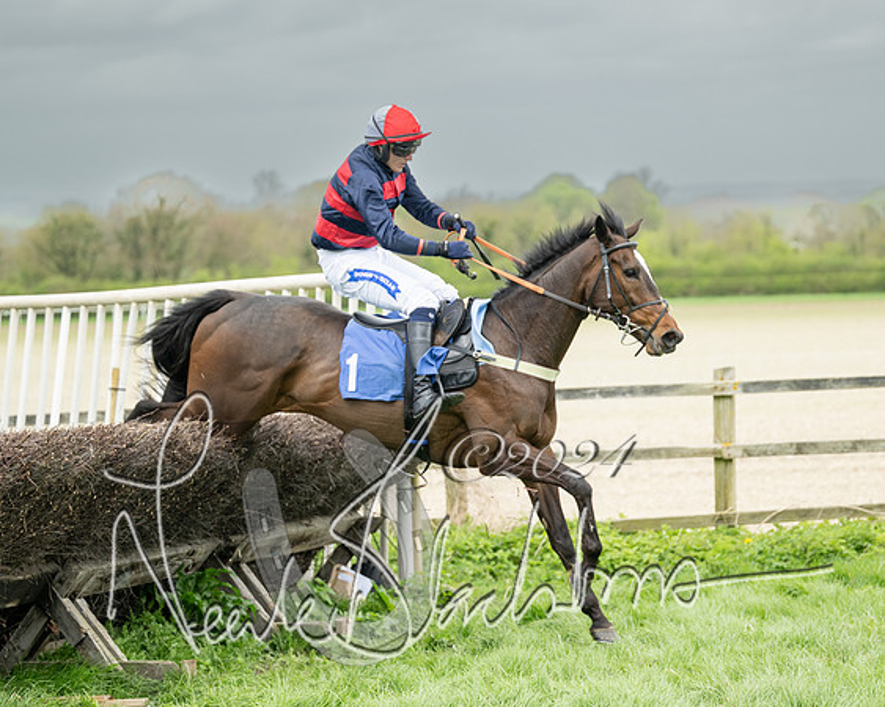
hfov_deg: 15.8
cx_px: 491
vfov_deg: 12.7
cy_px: 348
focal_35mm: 121
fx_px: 3180
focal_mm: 90
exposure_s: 1/2000
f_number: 2.8
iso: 400
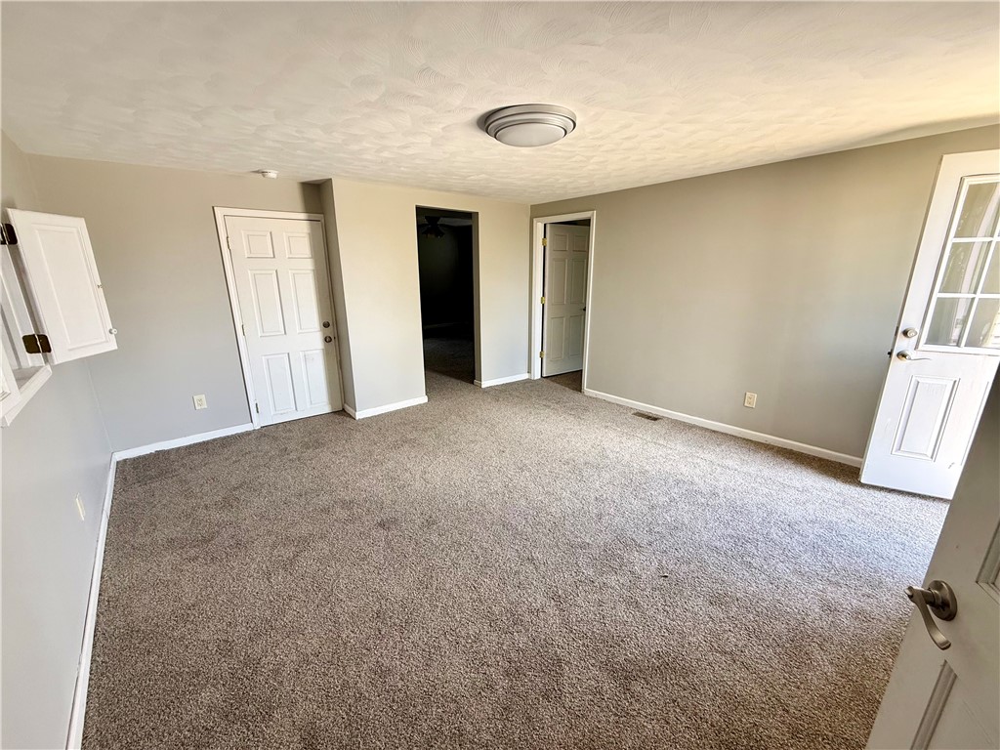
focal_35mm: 14
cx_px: 500
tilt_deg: -14.1
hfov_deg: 102.1
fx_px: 404
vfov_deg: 85.7
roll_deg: +0.7
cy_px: 375
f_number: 2.2
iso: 125
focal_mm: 2.22
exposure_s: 1/99
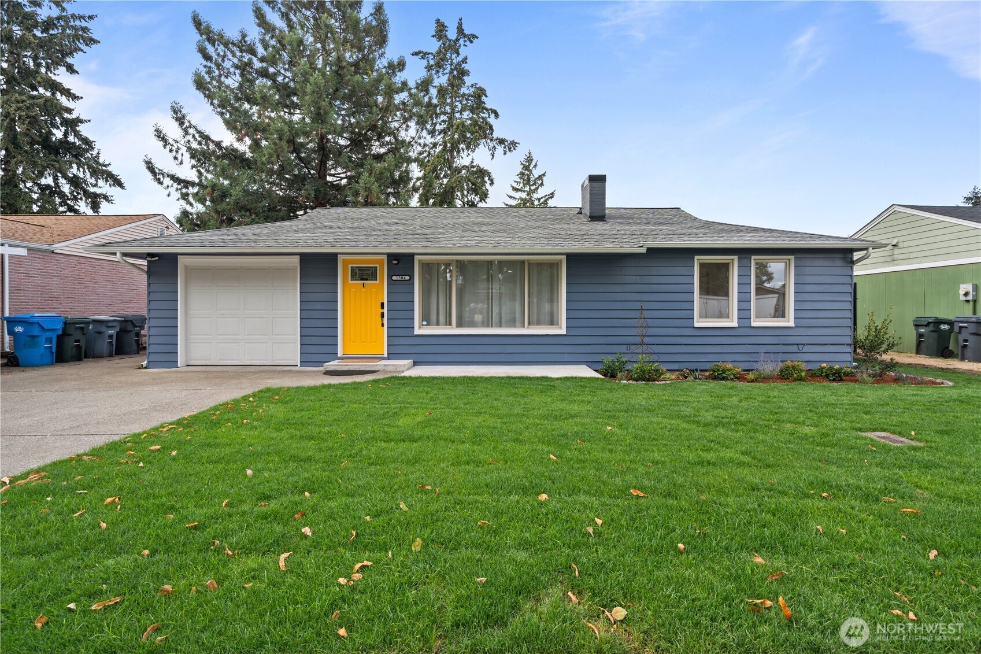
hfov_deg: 96.7
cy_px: 327
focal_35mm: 16
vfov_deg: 73.7
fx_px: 436
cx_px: 490
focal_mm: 16
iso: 100
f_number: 7.1
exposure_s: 1/40
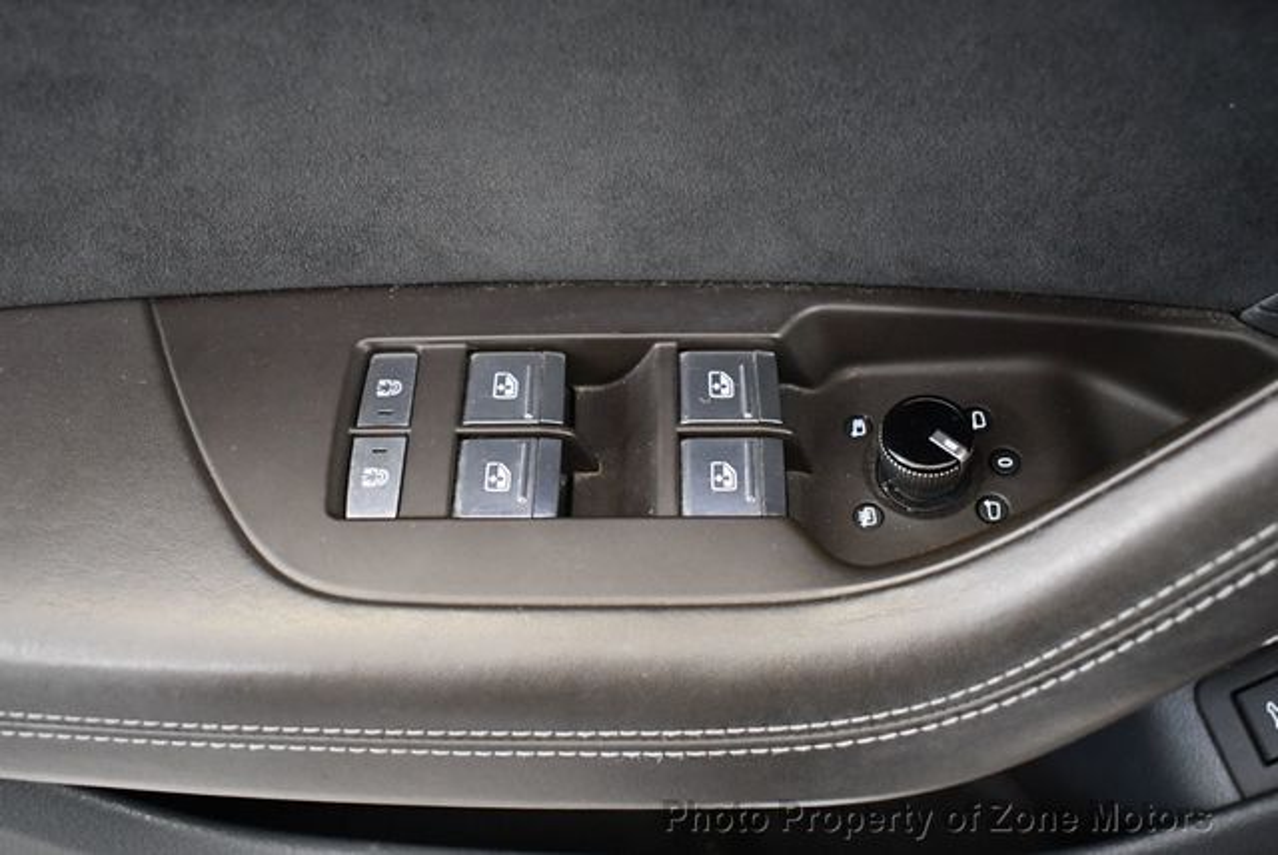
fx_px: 1279
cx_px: 639
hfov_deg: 53.1
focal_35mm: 36
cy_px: 428
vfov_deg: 36.9
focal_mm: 18
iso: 4000
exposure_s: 1/60
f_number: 3.5
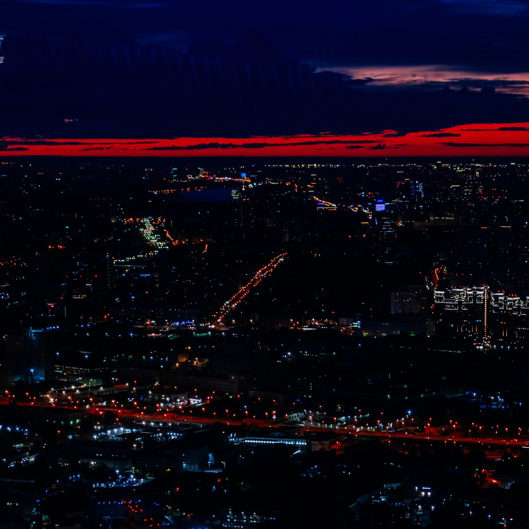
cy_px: 615
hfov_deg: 17.0
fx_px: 1764
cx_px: 387
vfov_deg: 16.4
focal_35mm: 102
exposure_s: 1/30
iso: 800
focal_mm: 33
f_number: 2.8
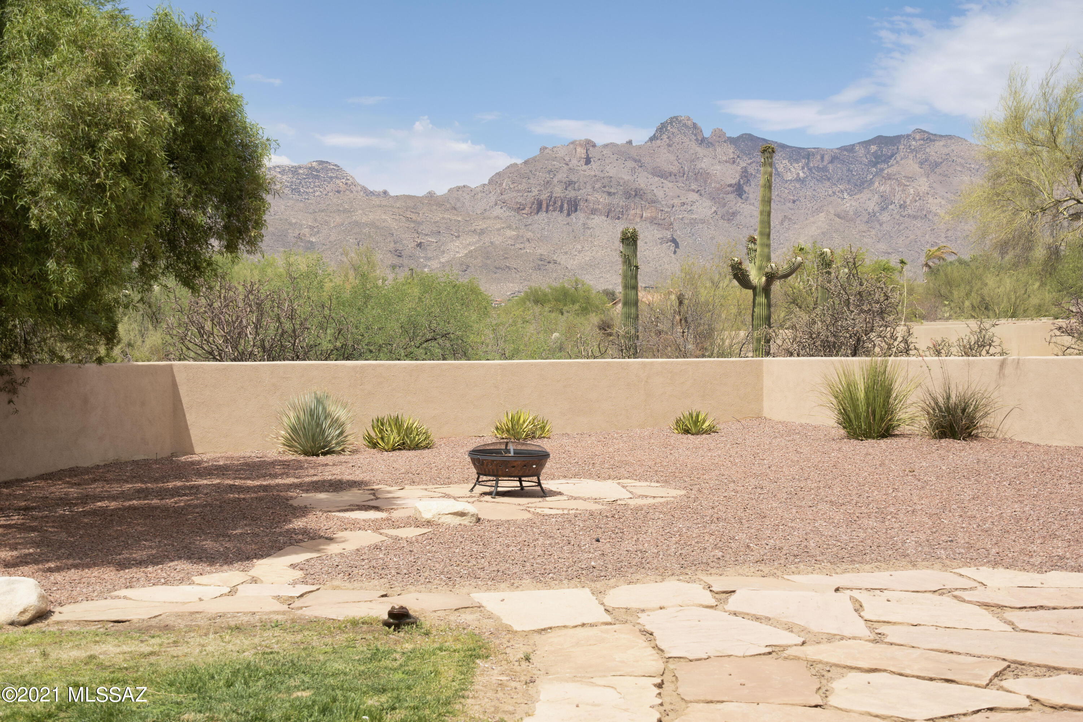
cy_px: 361
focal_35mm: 46
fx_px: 1399
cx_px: 542
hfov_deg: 42.3
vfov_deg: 28.9
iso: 100
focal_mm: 31
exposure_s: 1/640
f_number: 5.6
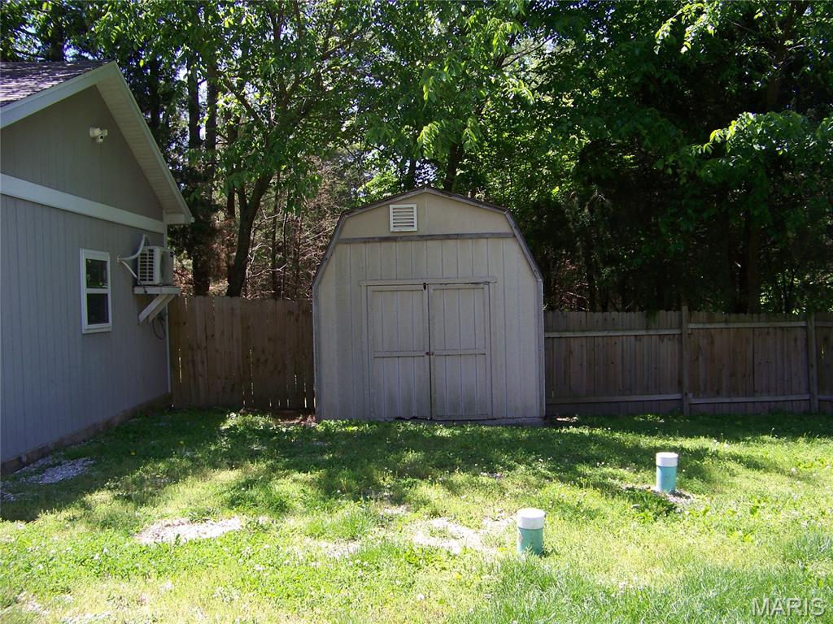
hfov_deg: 51.4
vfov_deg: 39.7
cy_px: 312
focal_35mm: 36
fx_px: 866
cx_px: 416
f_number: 2.8
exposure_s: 1/200
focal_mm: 5.85
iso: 64
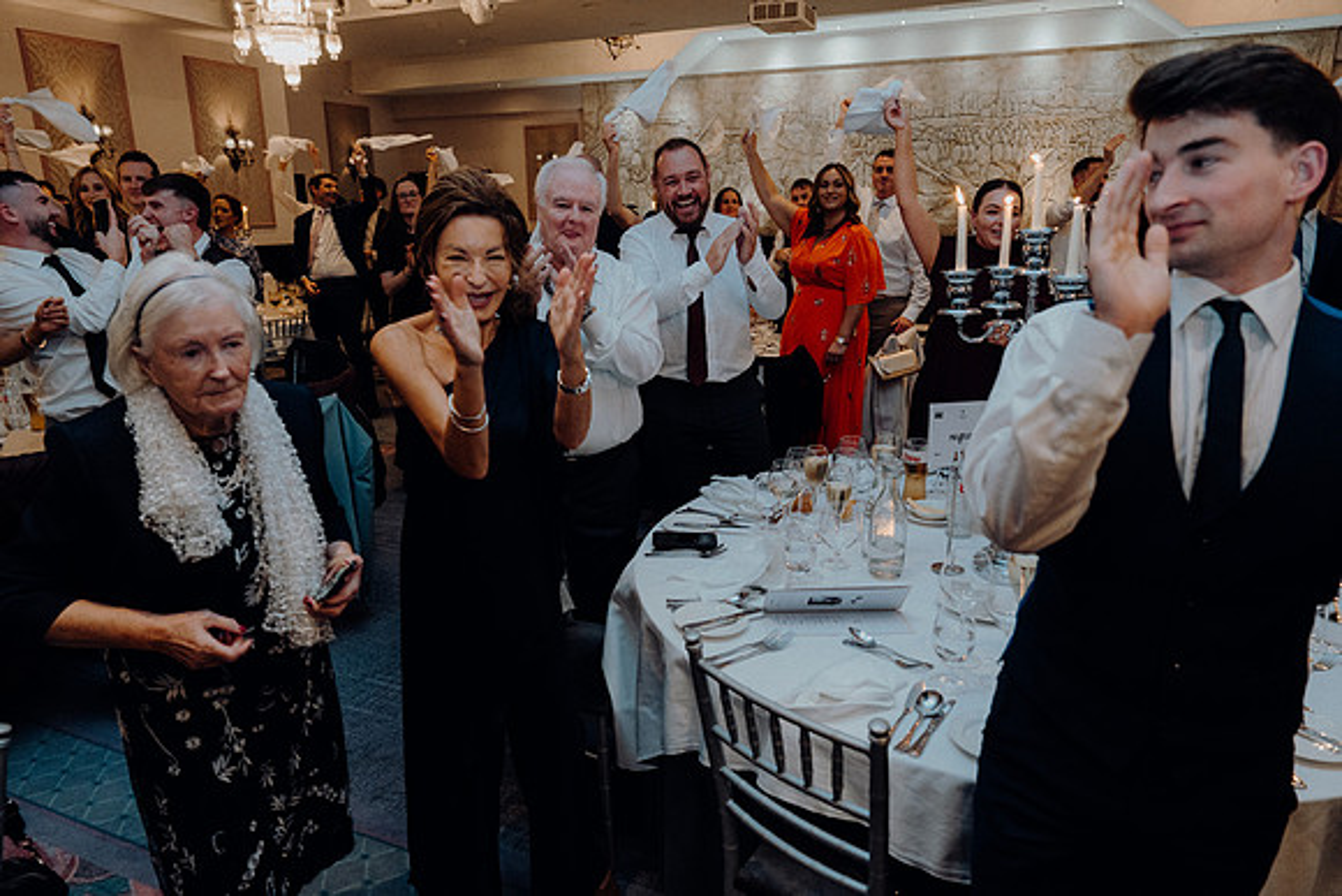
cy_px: 448
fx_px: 895
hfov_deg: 73.7
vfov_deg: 53.2
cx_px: 671
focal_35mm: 24
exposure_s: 1/160
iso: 2500
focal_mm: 24
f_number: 3.5
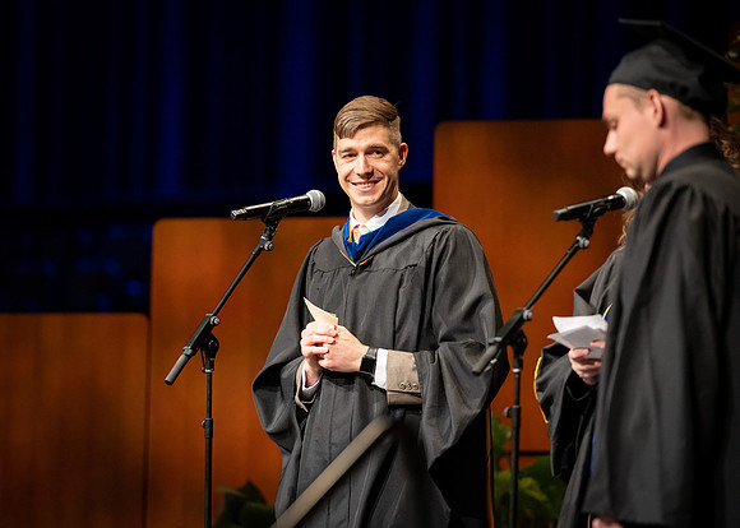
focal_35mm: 231
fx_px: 4851
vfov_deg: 6.2
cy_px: 291
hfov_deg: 8.7
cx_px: 303
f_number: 2.8
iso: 3200
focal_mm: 200
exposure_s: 1/160
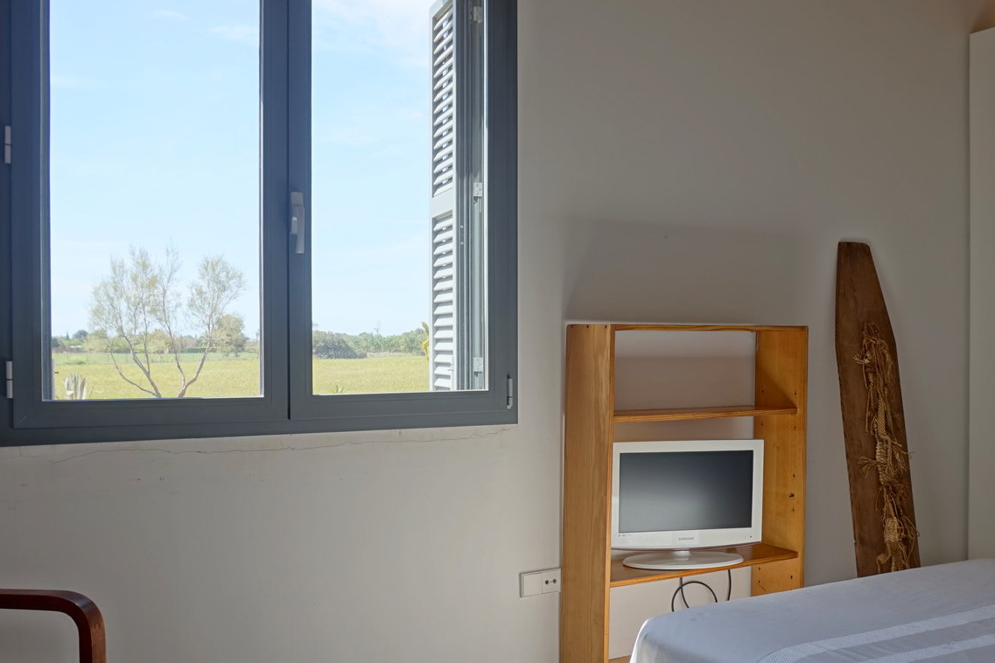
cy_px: 363
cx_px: 540
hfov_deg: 50.6
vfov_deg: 35.0
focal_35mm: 38
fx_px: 1050
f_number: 5.6
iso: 100
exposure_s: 1/125
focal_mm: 16
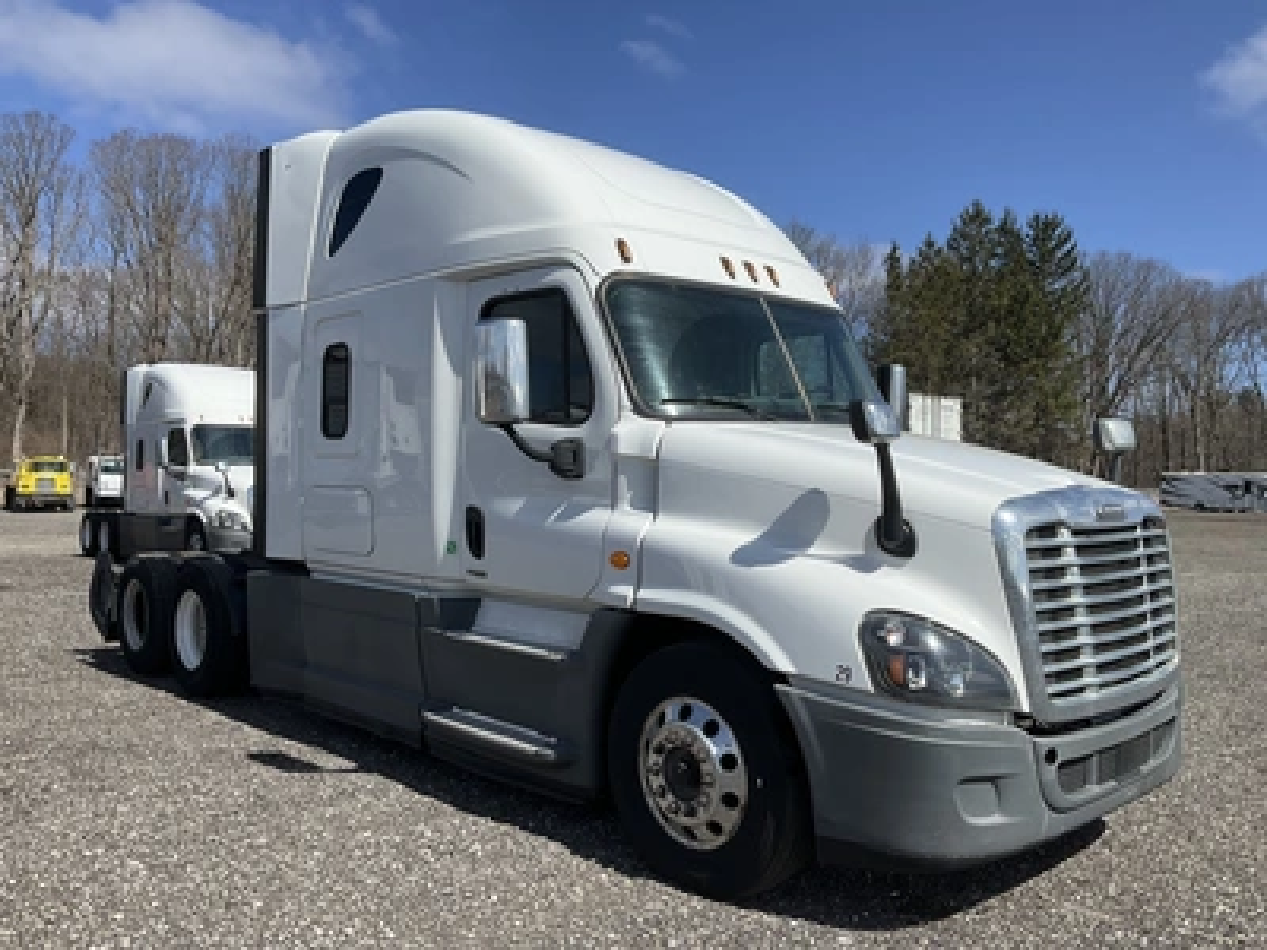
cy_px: 475
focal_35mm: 29
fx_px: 1061
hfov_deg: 61.7
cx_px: 634
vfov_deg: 48.2
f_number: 1.8
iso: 25
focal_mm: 3
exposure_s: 1/2427
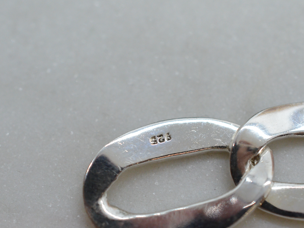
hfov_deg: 25.0
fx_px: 685
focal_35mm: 78
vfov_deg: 18.9
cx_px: 159
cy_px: 134
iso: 2500
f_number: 6.3
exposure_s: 1/1000
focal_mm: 40
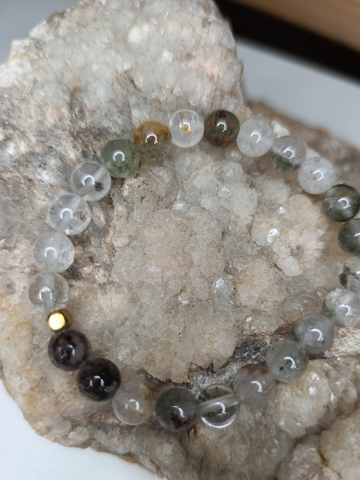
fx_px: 374
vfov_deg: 65.2
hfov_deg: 51.3
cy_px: 265
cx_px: 192
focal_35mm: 27
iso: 500
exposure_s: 1/100
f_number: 1.6
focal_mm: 6.14
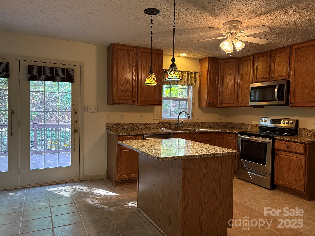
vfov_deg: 53.1
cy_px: 118
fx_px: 237
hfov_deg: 67.3
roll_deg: -0.4
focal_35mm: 26
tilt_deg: -2.5
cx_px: 158
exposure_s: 1/120
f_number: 1.6
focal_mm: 5.96
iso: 250
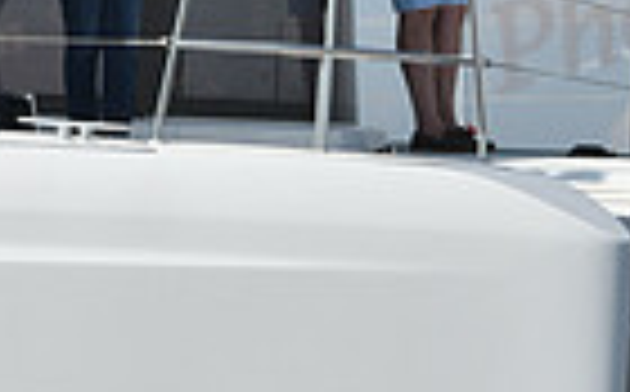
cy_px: -194
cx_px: 259
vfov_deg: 3.0
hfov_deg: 4.9
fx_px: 7388
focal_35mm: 431
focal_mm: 102
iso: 320
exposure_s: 1/1250
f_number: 10
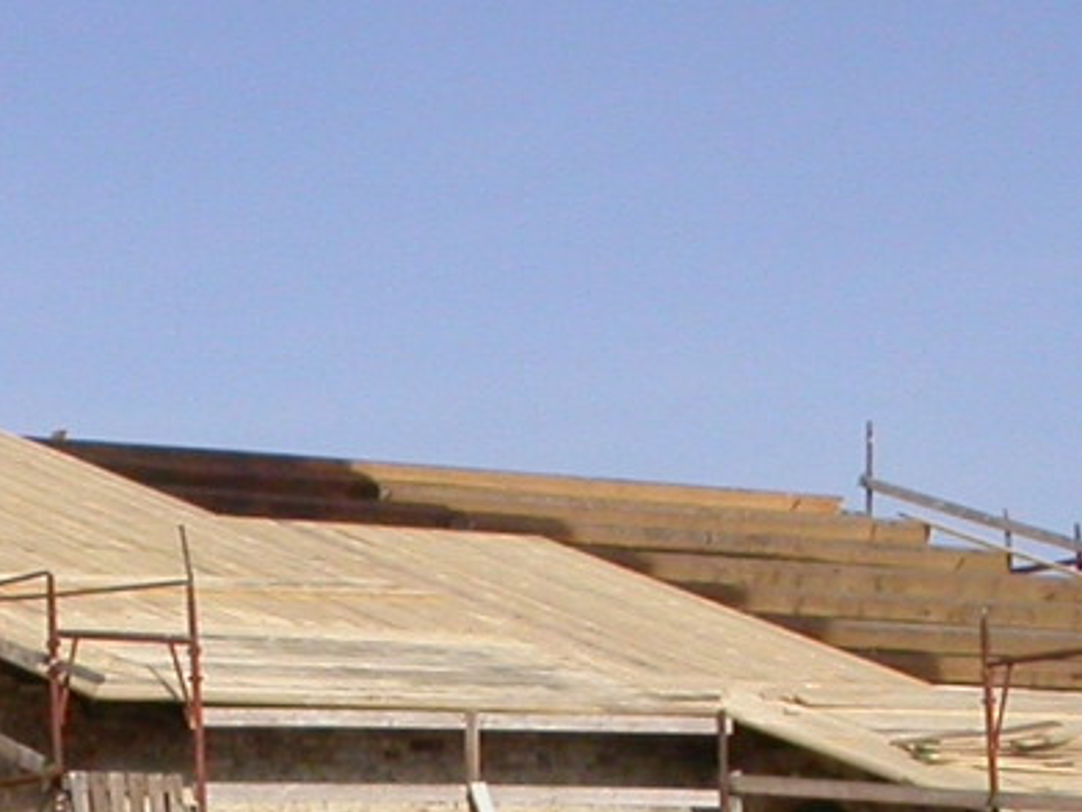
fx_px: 4845
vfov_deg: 9.4
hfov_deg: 12.6
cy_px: 1083
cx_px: 61
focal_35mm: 155
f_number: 7.5
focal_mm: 7.85
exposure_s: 1/557
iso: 100
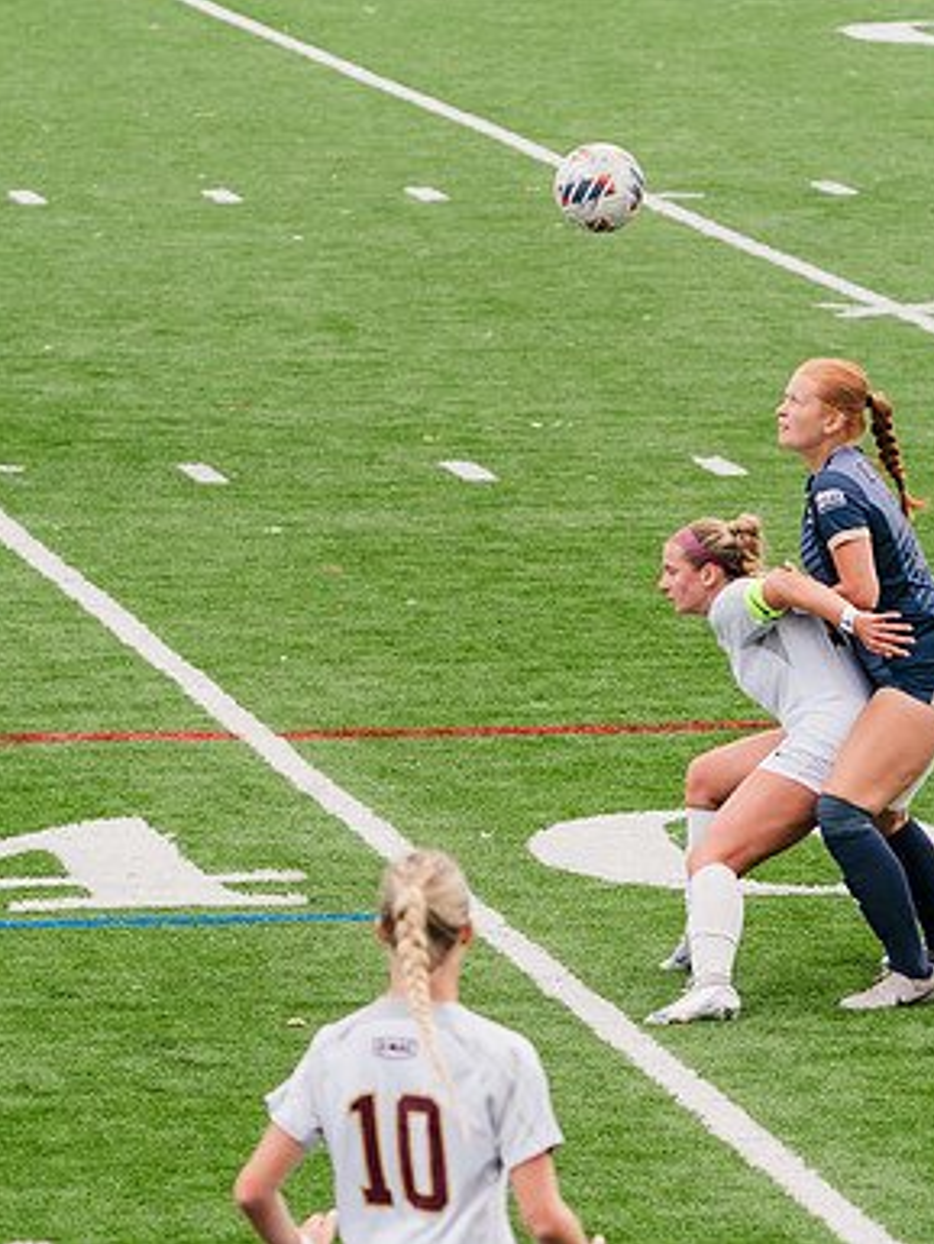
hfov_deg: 4.2
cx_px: 510
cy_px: 753
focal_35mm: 351
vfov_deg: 5.6
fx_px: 12620
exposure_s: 1/1600
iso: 800
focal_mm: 200
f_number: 5.6
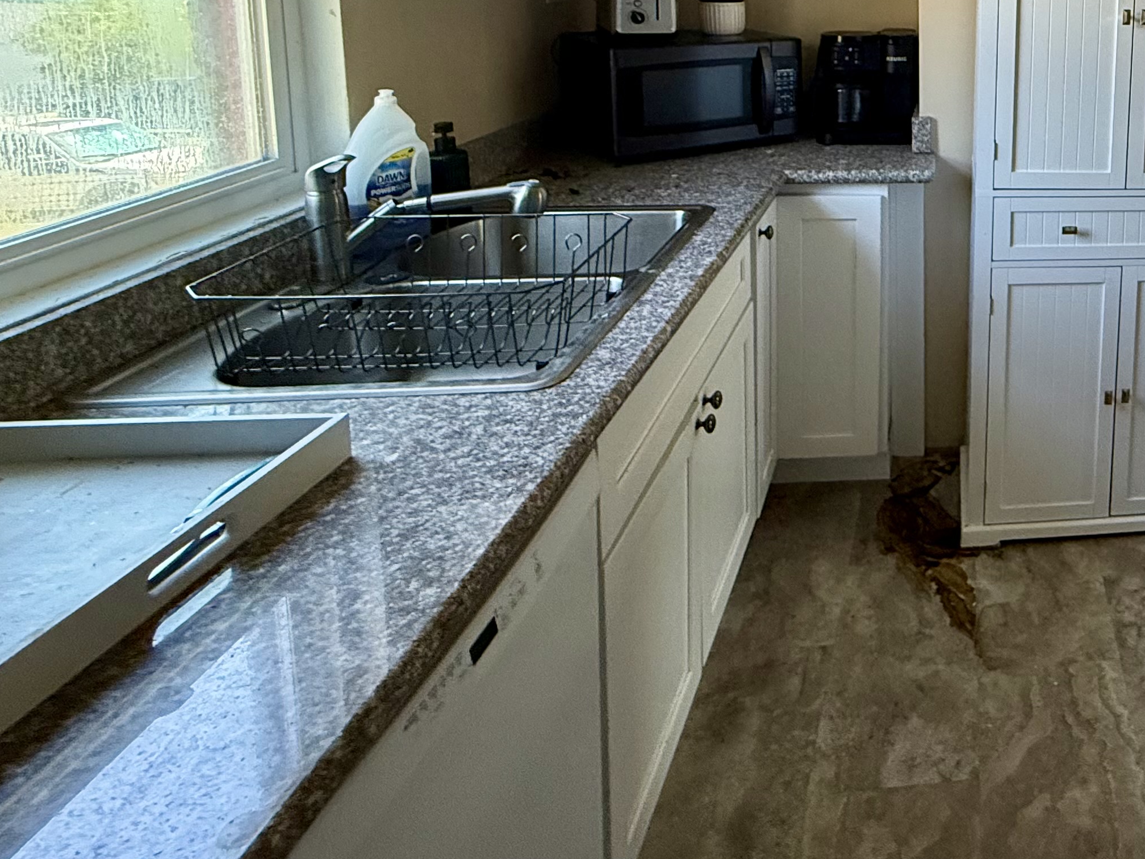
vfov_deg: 45.0
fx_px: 926
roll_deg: -1.7
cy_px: 80
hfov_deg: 52.1
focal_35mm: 28
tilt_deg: -6.7
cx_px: 1116
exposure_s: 1/143
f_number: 2.2
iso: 400
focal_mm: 2.22
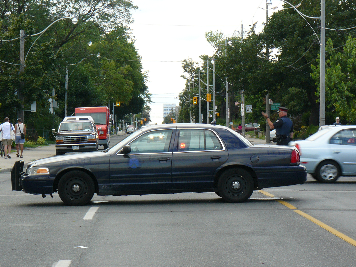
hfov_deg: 13.5
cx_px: 178
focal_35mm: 146
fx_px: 1502
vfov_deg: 10.2
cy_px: 134
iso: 100
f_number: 5.6
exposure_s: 1/80
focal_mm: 20.3
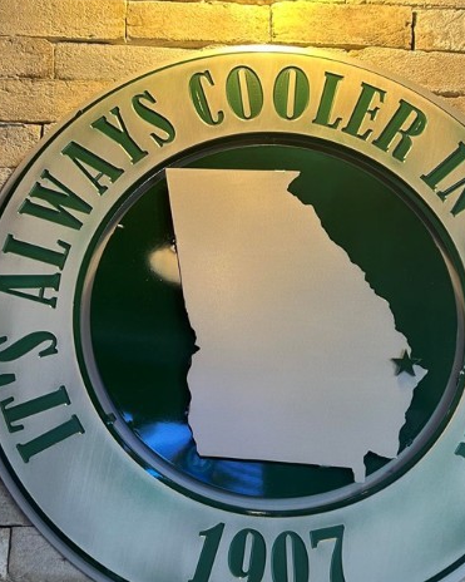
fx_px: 723
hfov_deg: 35.7
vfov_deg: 43.0
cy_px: 401
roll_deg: -0.3
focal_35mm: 42
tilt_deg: +12.7
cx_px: 243
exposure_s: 1/60
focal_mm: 5.7
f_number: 1.5
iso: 125
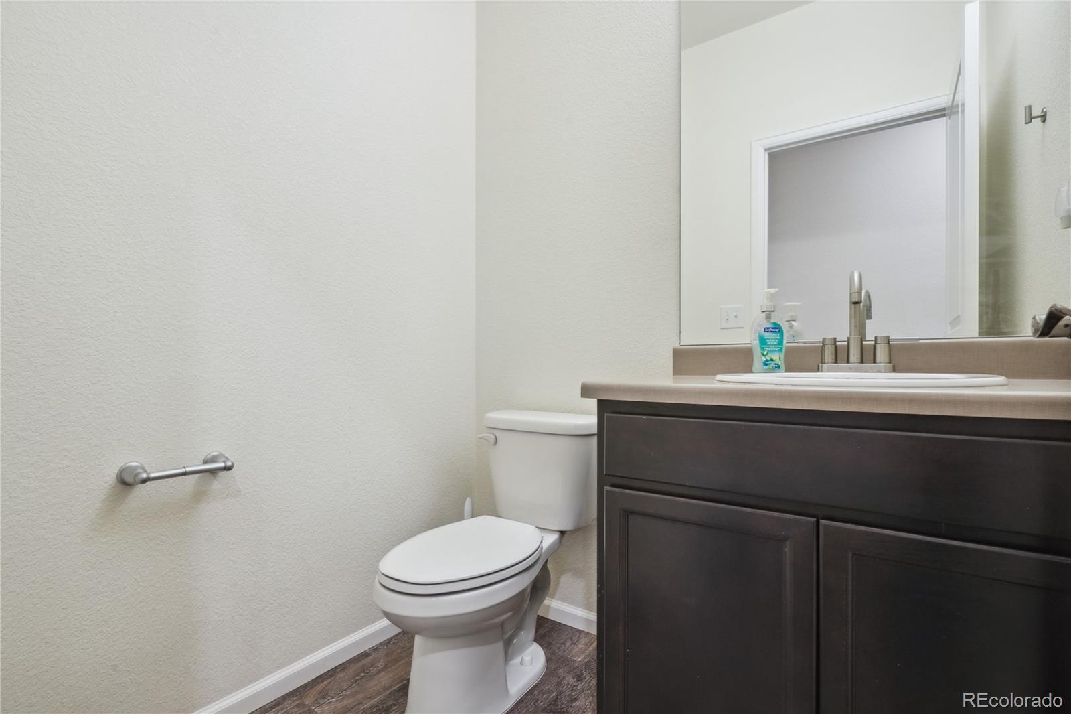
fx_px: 476
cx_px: 536
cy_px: 357
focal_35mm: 16
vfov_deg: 73.7
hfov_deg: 96.7
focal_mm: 16
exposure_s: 1/6
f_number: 11
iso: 400
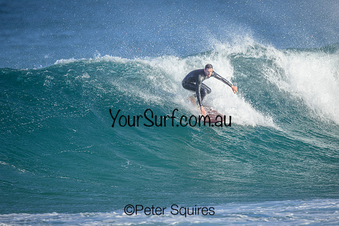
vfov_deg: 1.7
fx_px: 7535
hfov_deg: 2.6
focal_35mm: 800
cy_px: 113
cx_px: 170
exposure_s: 1/2000
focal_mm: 800
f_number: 6.3
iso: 560
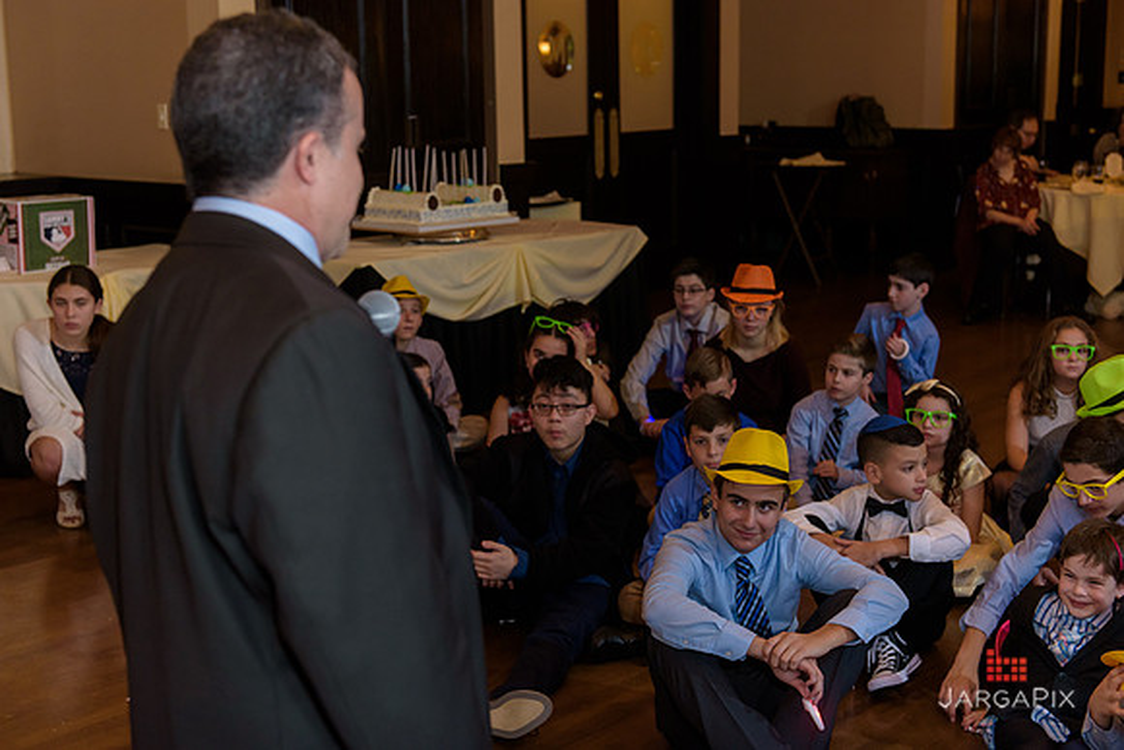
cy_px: 375
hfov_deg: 39.6
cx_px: 562
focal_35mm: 50
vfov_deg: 27.0
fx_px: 1561
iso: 1600
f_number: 3.2
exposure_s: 1/125
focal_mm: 50
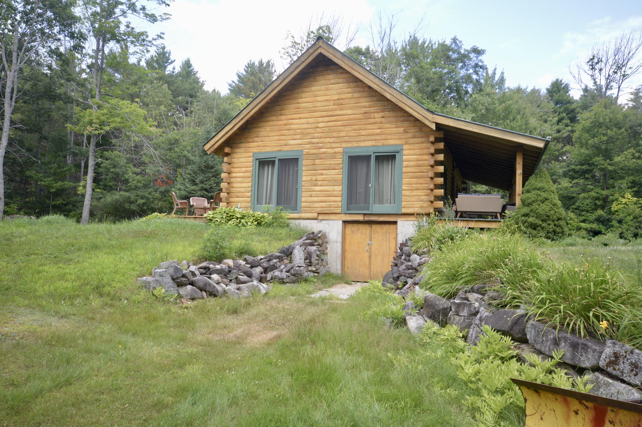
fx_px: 428
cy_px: 214
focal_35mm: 24
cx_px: 321
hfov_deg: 73.8
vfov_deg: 53.0
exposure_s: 1/125
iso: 180
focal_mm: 16
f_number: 5.6
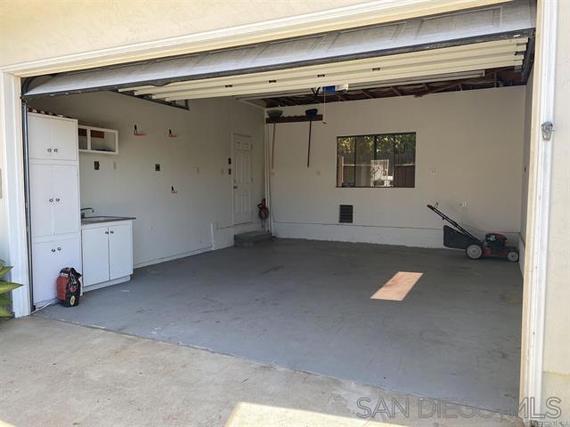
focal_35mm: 26
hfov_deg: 67.3
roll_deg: -0.4
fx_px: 428
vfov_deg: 53.1
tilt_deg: -3.6
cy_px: 214
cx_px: 285
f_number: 1.8
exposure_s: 1/616
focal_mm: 4.25
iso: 32
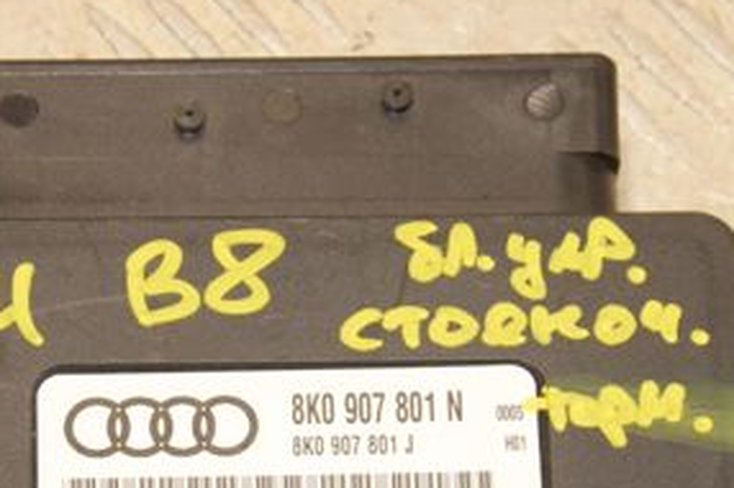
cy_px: 475
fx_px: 3971
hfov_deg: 10.6
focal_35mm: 195
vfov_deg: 7.0
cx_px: 262
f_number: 9
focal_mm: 58
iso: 1600
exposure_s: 1/200
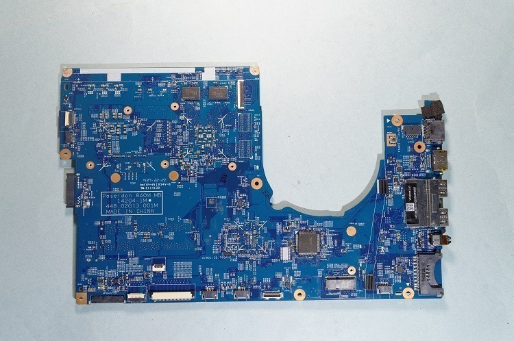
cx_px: 257
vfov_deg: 39.9
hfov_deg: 57.3
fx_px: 471
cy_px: 170
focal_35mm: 33
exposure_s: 1/4
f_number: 8
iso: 100
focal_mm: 22
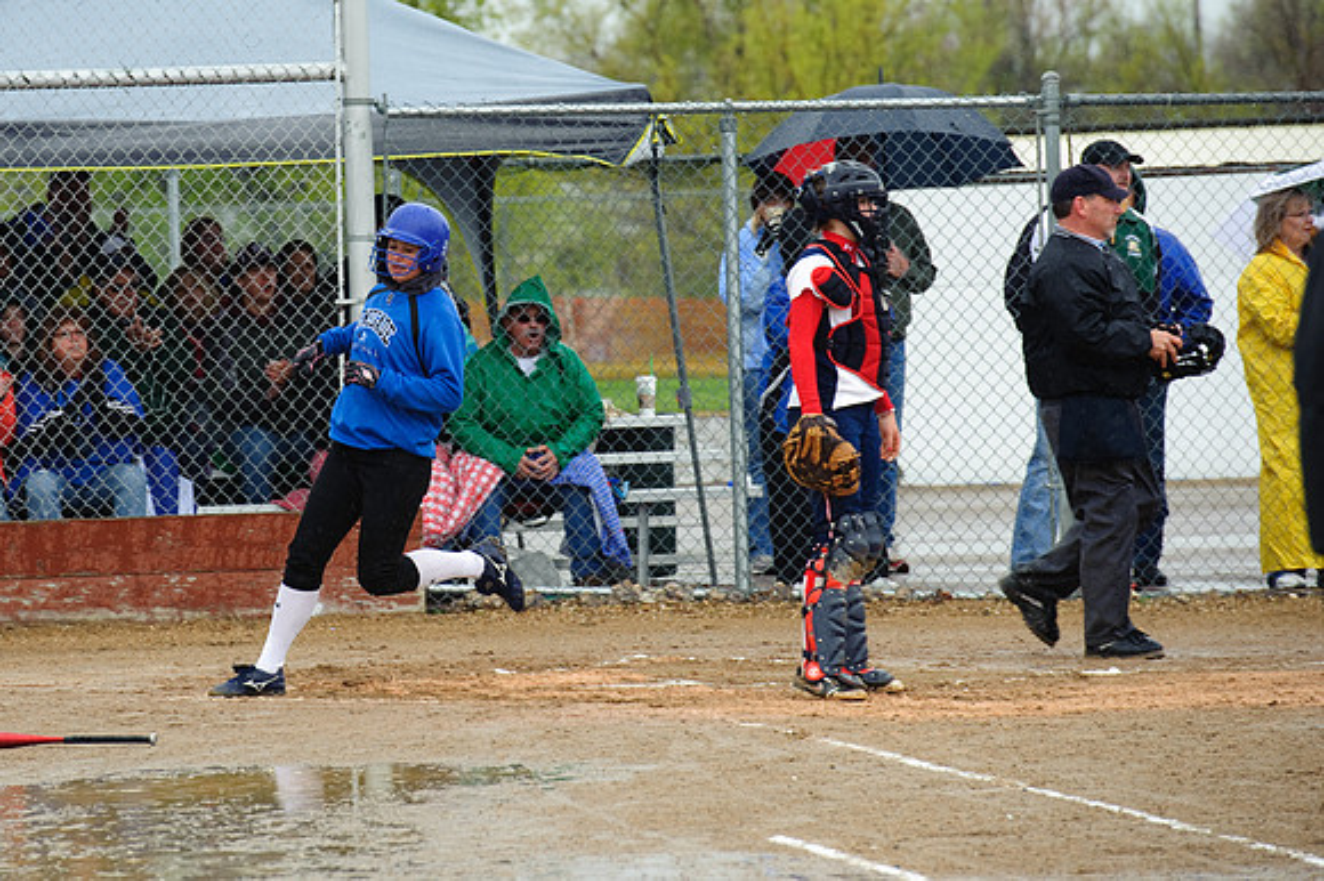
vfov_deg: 6.9
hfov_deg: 10.3
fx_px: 7351
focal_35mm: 200
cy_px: 440
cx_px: 662
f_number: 5.6
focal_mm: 200
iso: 400
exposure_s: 1/500
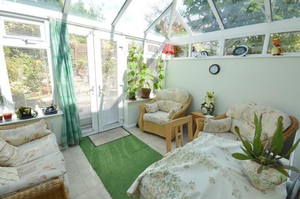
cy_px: 100
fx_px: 125
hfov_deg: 100.5
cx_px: 150
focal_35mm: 15
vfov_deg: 77.1
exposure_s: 1/80
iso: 400
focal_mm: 10
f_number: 11
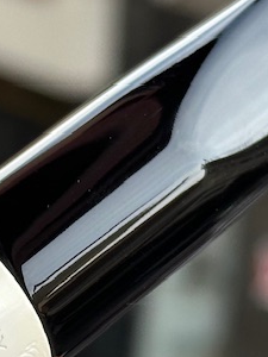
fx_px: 2116
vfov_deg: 9.6
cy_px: 322
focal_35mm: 205
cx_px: -8
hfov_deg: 7.2
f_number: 1.78
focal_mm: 6.86
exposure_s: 1/417
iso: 64
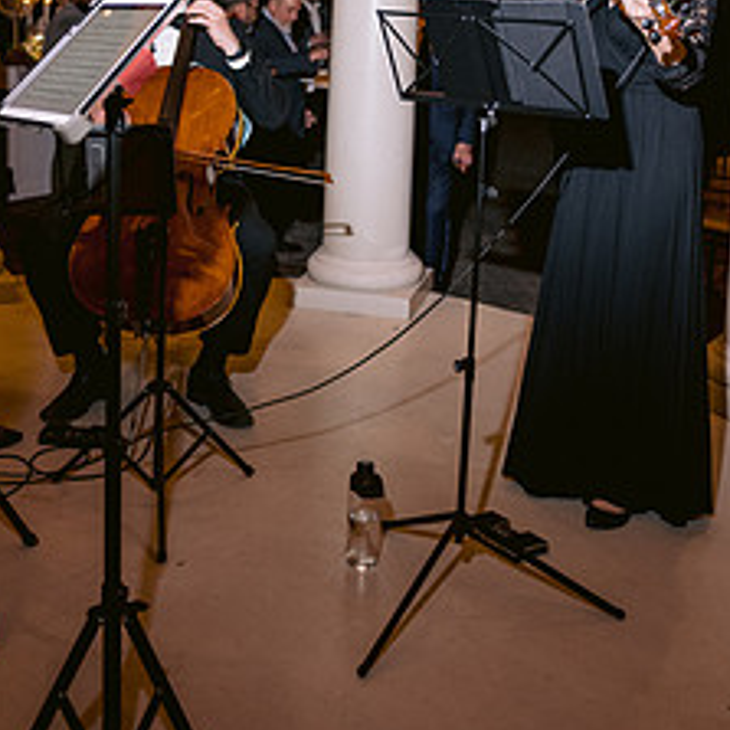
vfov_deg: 33.7
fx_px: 1145
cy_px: 92
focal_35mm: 48
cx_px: 318
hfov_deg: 35.3
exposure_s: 1/125
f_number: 2.8
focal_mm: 28
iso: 1250
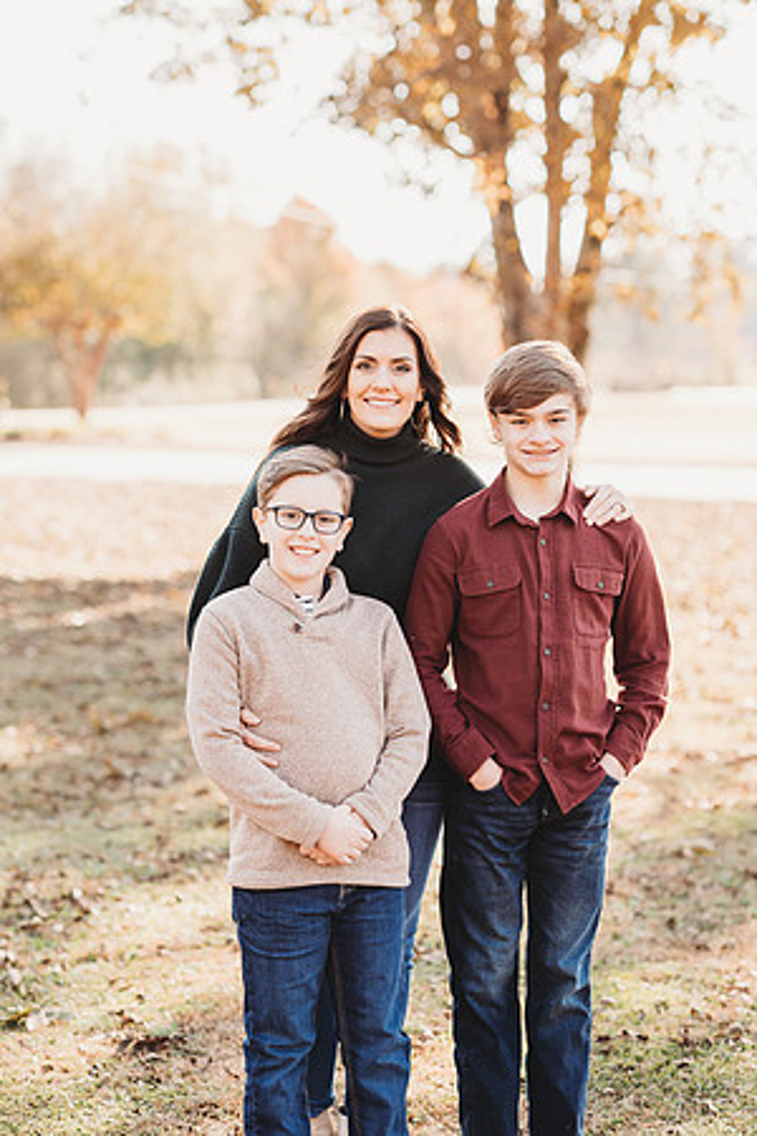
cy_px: 568
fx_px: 2681
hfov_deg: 16.1
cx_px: 378
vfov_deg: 23.9
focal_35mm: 85
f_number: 2.5
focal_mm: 85
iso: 200
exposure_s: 1/640
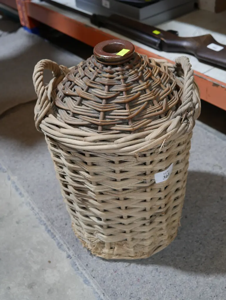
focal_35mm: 40
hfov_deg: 36.0
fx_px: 348
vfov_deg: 46.8
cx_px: 113
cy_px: 150
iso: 500
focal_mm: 20
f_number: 4.5
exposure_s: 1/60
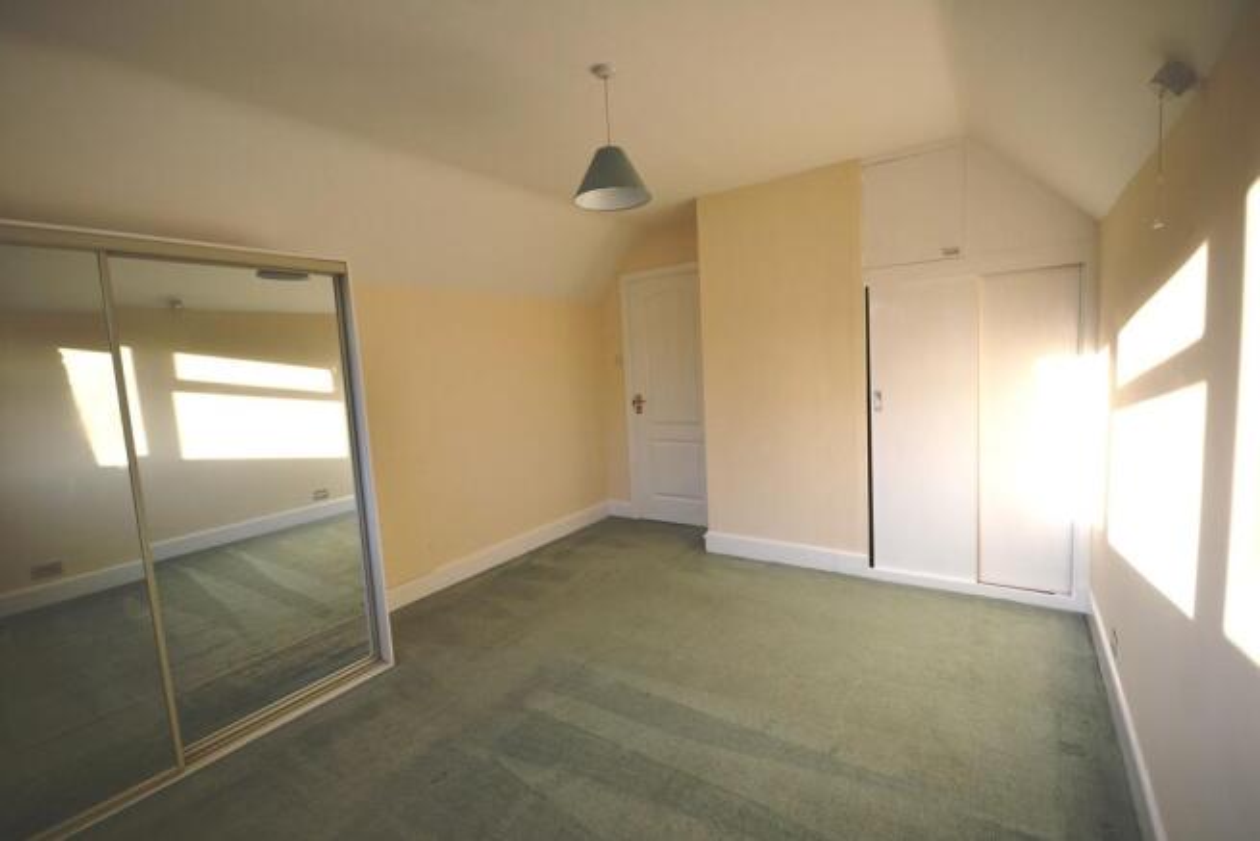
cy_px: 420
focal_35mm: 15
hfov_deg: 100.4
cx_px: 630
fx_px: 525
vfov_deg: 77.4
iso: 220
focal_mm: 10
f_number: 5.6
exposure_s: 1/125
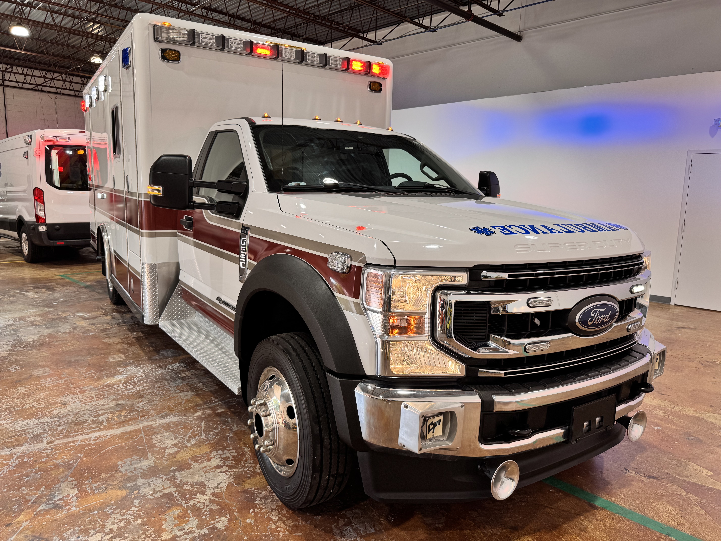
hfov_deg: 71.6
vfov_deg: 56.8
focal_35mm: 24
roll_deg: -1.3
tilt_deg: -9.3
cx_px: 360
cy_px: 270
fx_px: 500
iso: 64
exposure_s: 1/151
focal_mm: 6.76
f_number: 1.78
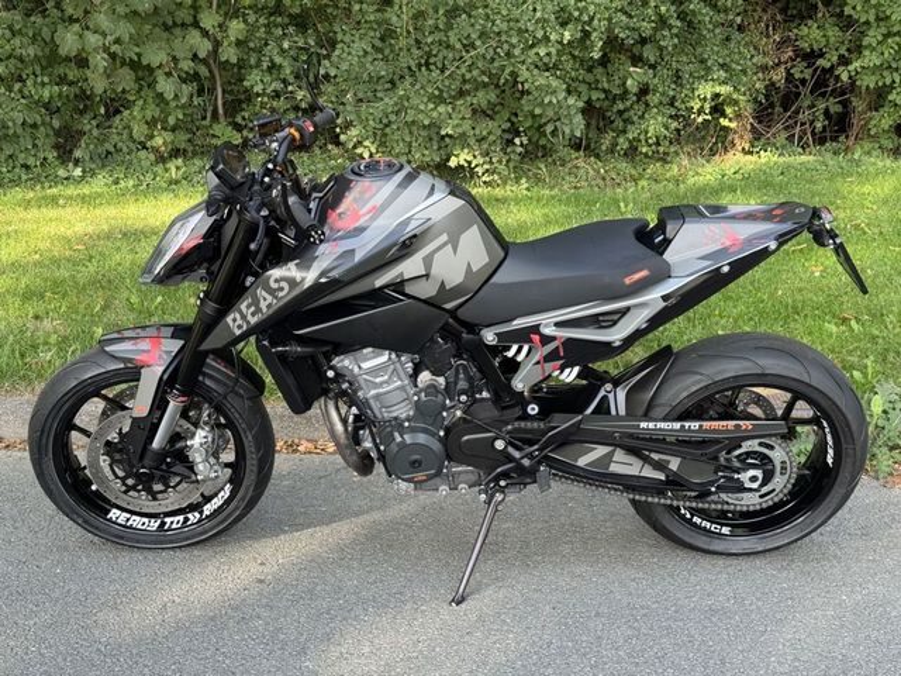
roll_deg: -1.3
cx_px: 450
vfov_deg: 30.3
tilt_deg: -16.5
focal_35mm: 48
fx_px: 1249
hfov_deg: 39.7
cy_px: 338
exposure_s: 1/165
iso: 64
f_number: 1.78
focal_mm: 6.76
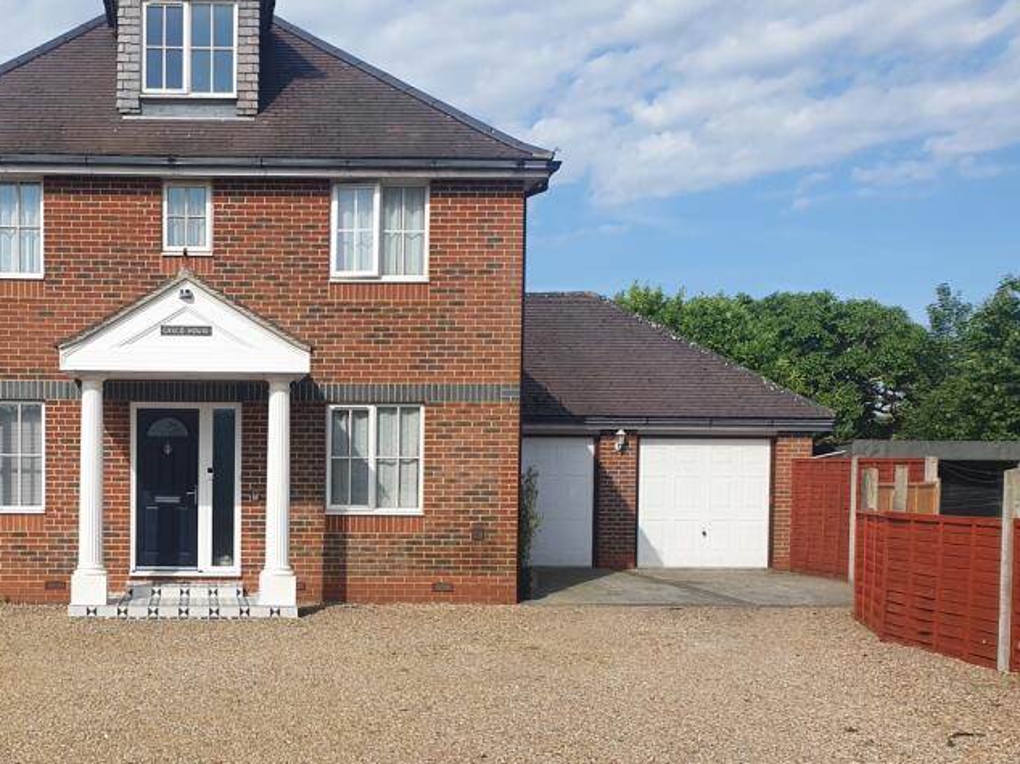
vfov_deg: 33.9
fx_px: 1237
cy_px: 536
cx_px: 249
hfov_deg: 43.3
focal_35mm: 42
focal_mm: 4.32
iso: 50
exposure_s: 1/1652
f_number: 2.4
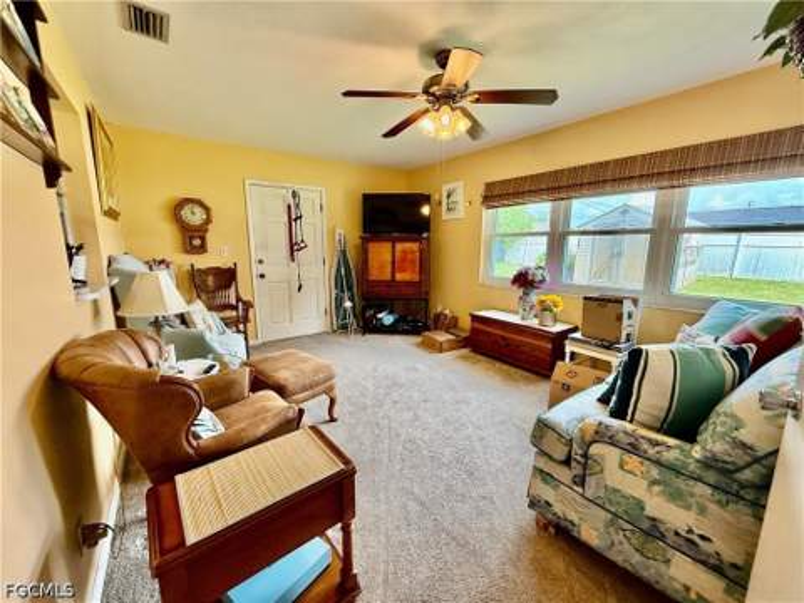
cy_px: 302
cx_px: 402
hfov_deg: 102.1
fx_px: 325
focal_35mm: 14
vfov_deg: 85.7
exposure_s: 1/120
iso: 250
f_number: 2.2
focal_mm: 2.22
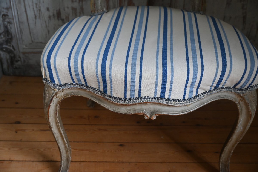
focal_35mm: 47
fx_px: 339
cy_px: 86
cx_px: 129
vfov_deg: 28.5
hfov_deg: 41.7
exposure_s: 1/125
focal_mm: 31.5
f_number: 4
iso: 1250
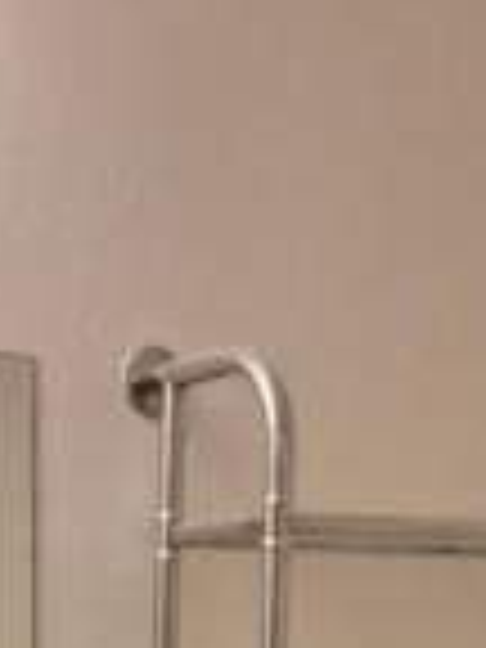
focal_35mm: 102
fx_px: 1909
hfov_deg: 14.4
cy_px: 1066
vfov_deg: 16.8
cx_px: 108
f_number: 1.8
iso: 40
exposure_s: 1/122
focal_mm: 5.54
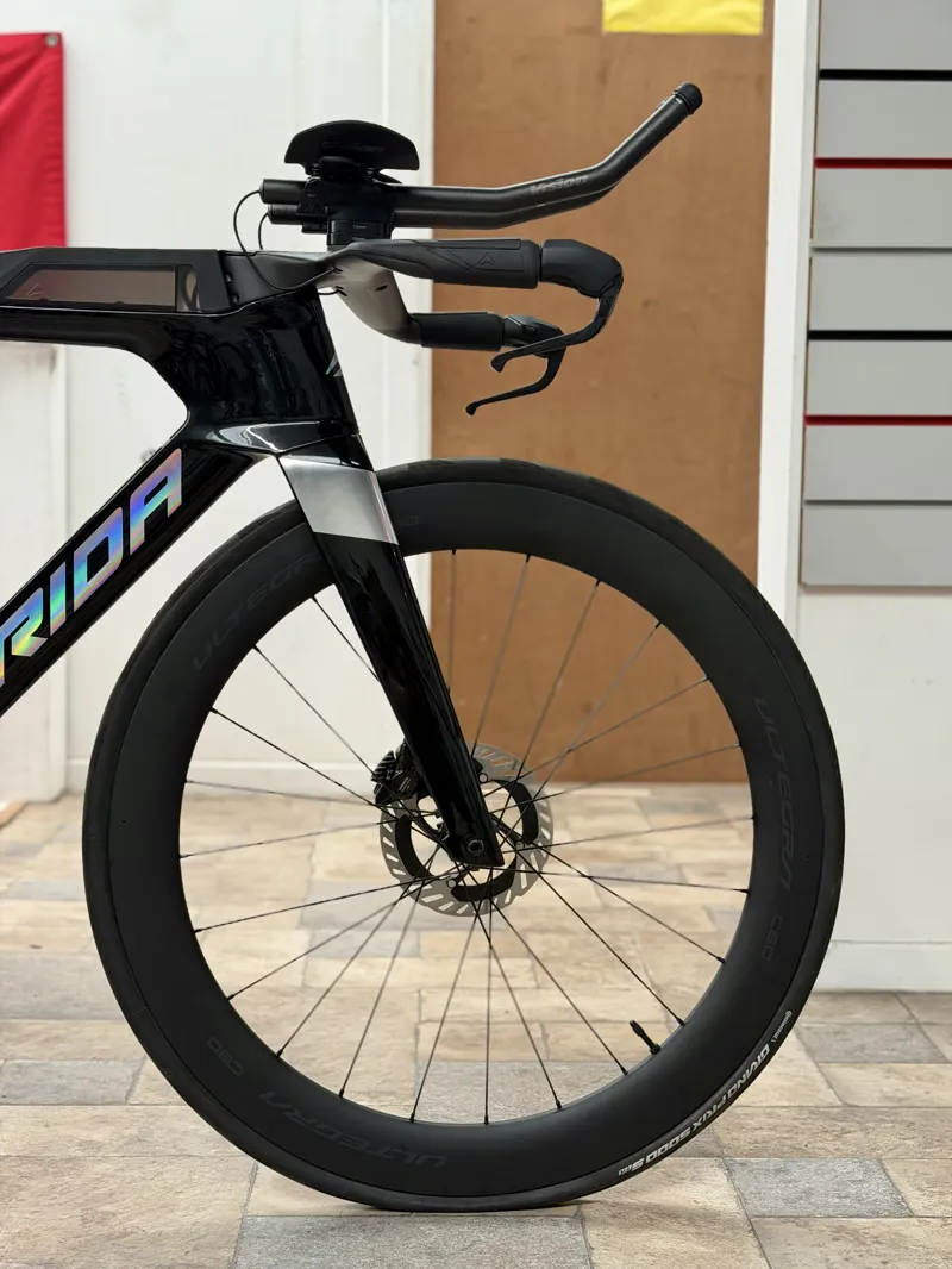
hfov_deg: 30.3
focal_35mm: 48
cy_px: 634
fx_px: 1759
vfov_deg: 39.6
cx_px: 476
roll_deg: -1.0
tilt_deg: -6.5
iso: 64
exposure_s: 1/100
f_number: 1.78
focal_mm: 6.76
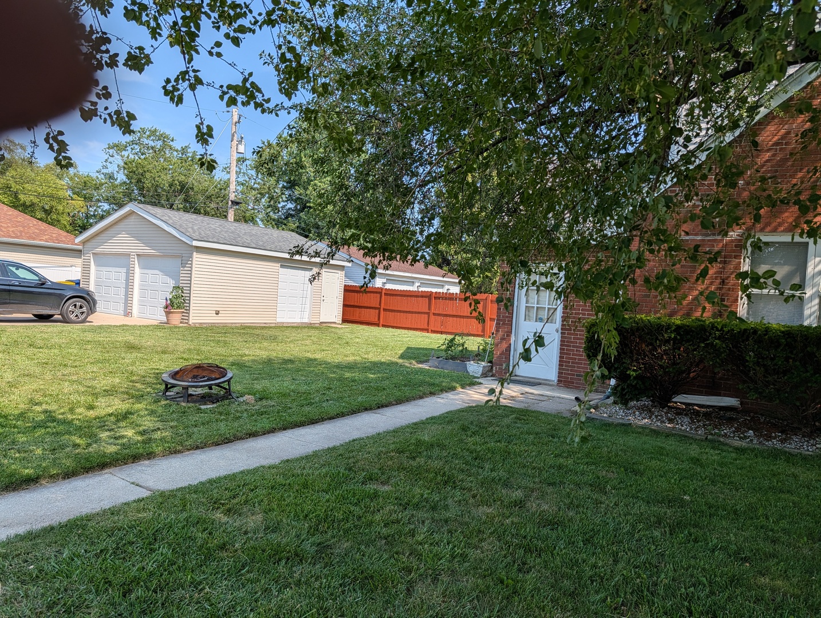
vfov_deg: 56.9
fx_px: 570
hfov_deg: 71.5
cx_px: 410
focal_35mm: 24
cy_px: 309
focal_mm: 6.9
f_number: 1.68
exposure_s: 1/1337
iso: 21
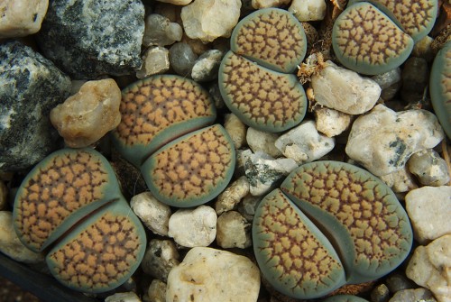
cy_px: 151
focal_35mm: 105
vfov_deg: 13.1
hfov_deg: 19.4
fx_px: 1317
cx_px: 226
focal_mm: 70
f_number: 38
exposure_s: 4
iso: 100
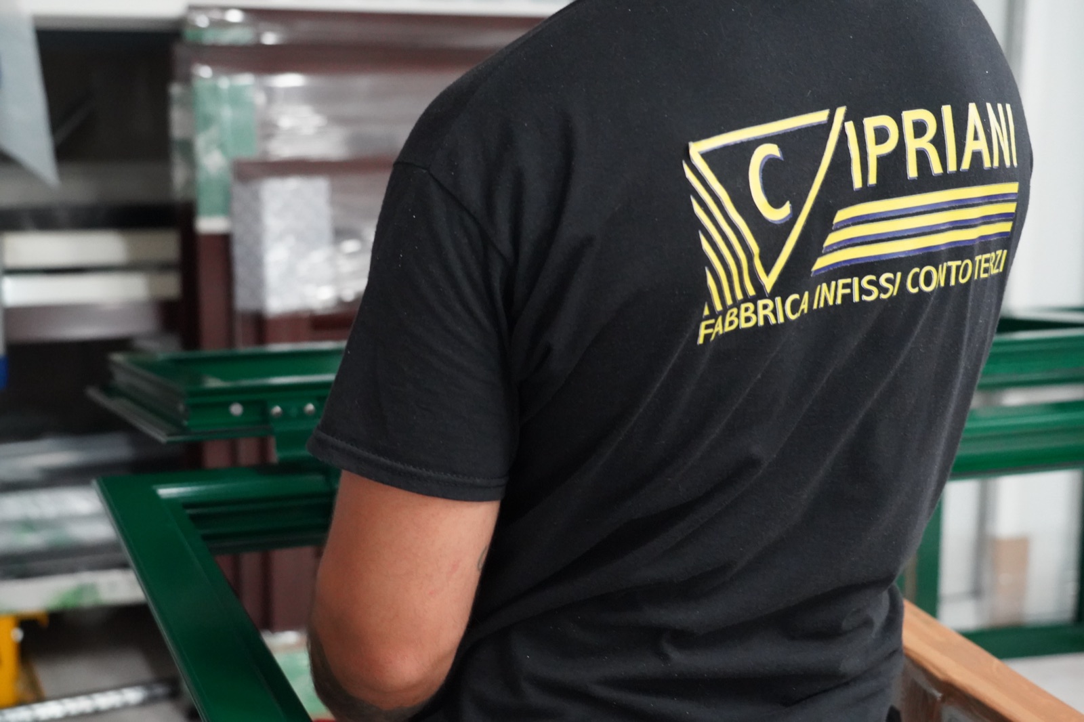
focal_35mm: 52
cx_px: 542
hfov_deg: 38.2
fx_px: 1565
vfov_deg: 26.0
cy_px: 361
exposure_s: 1/80
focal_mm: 52
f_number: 4.5
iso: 12800
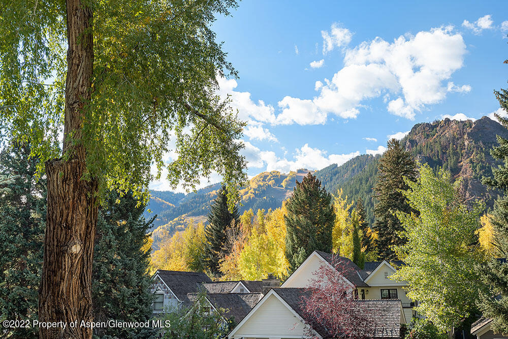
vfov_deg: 37.9
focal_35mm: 35
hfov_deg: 54.4
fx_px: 494
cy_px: 170
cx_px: 254
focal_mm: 35
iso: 250
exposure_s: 1/160
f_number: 7.1
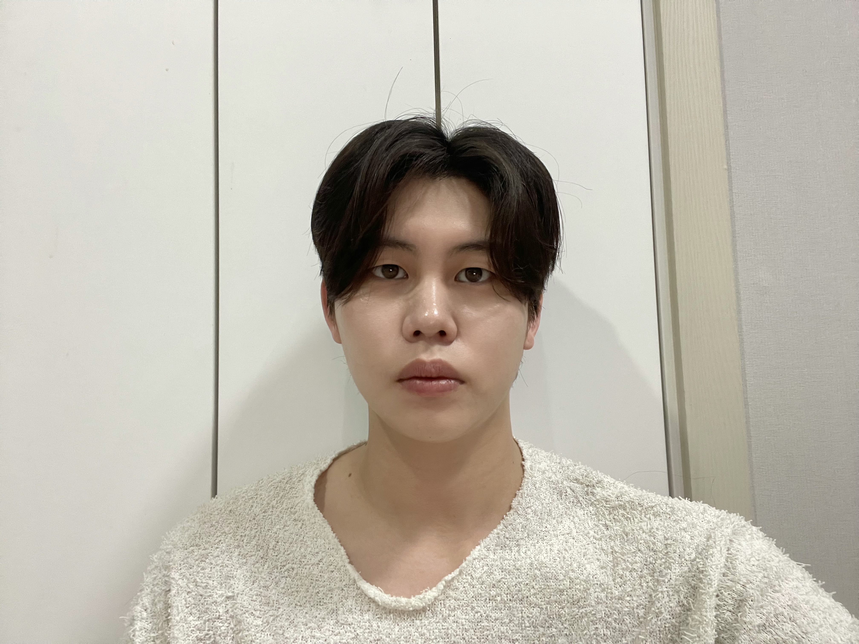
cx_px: 430
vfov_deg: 58.9
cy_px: 322
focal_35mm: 23
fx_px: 571
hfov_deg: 73.9
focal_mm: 2.71
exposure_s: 1/30
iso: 320
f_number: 2.2
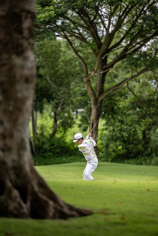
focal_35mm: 200
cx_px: 79
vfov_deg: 10.3
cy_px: 118
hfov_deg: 6.9
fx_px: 1317
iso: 800
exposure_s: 1/5000
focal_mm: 200
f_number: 2.8
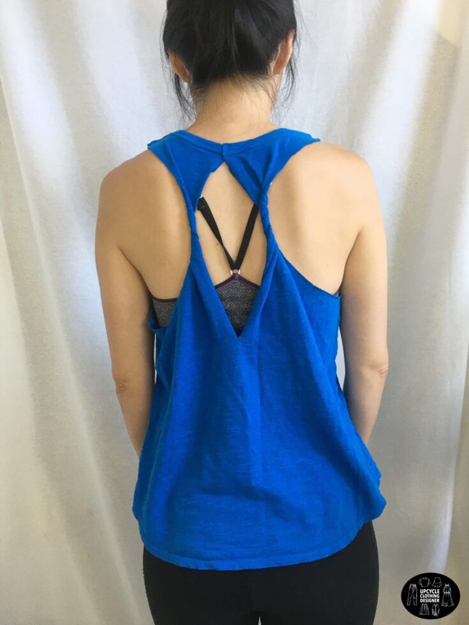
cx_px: 234
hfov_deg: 48.2
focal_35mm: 29
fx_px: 524
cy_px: 312
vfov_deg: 61.7
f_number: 2.2
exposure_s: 1/30
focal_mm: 4.15
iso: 64
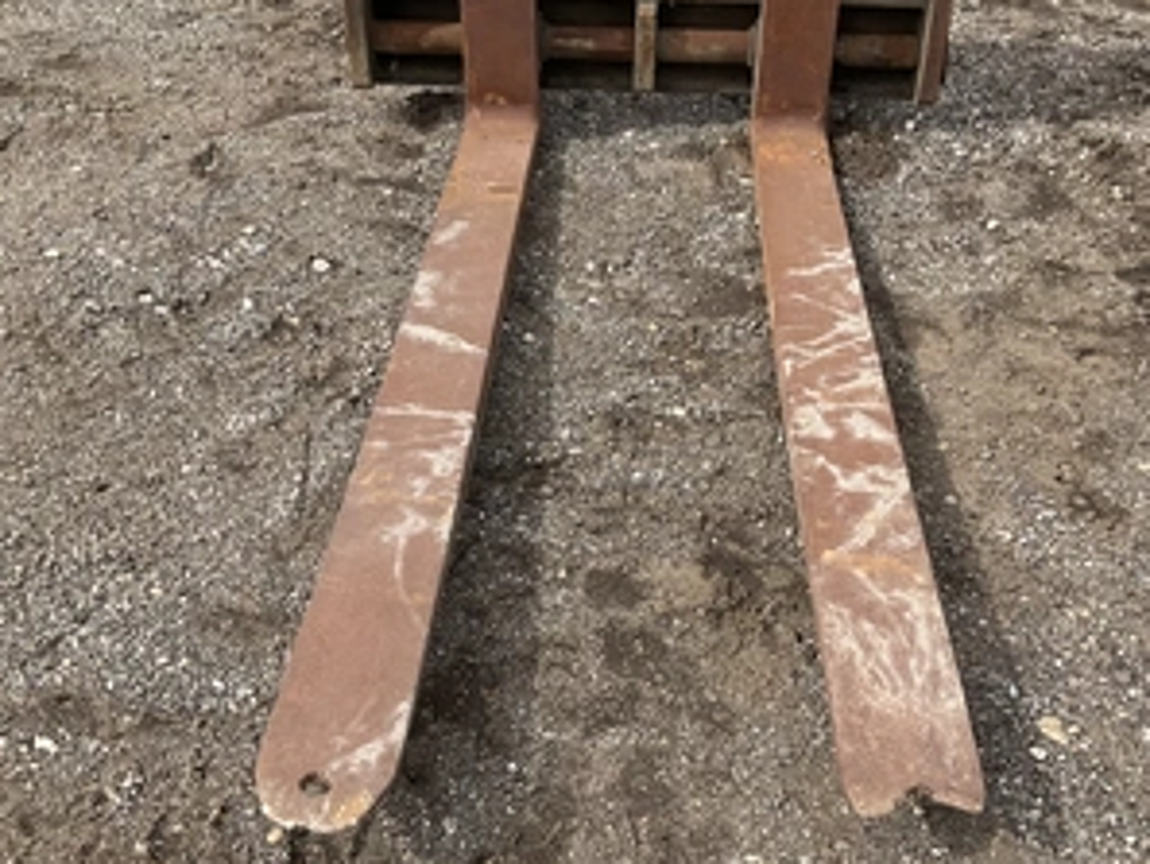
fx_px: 1296
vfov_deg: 36.8
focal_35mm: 39
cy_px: 504
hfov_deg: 47.8
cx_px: 639
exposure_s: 1/709
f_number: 1.8
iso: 25
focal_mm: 3
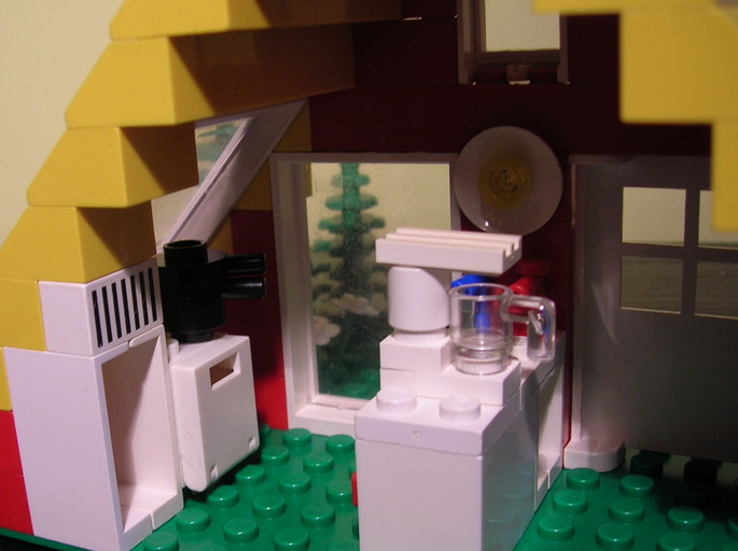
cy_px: 350
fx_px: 980
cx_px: 287
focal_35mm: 46
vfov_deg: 31.3
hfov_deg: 41.1
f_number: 2.9
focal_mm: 5.8
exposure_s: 1/21.2
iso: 50
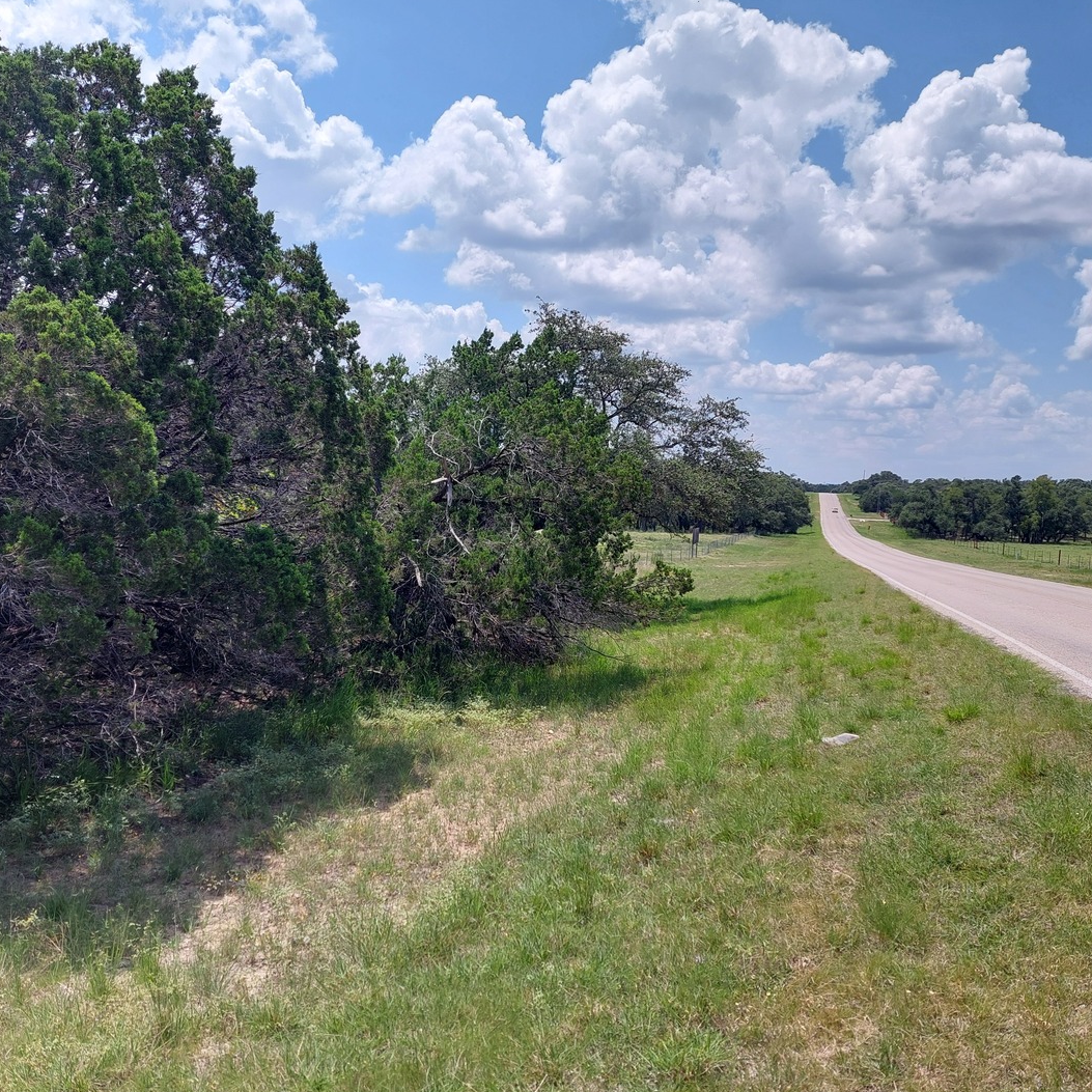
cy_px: 552
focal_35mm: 29
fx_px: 1035
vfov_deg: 55.6
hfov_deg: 55.5
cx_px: 477
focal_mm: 5.23
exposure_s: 1/1644
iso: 40
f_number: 1.8
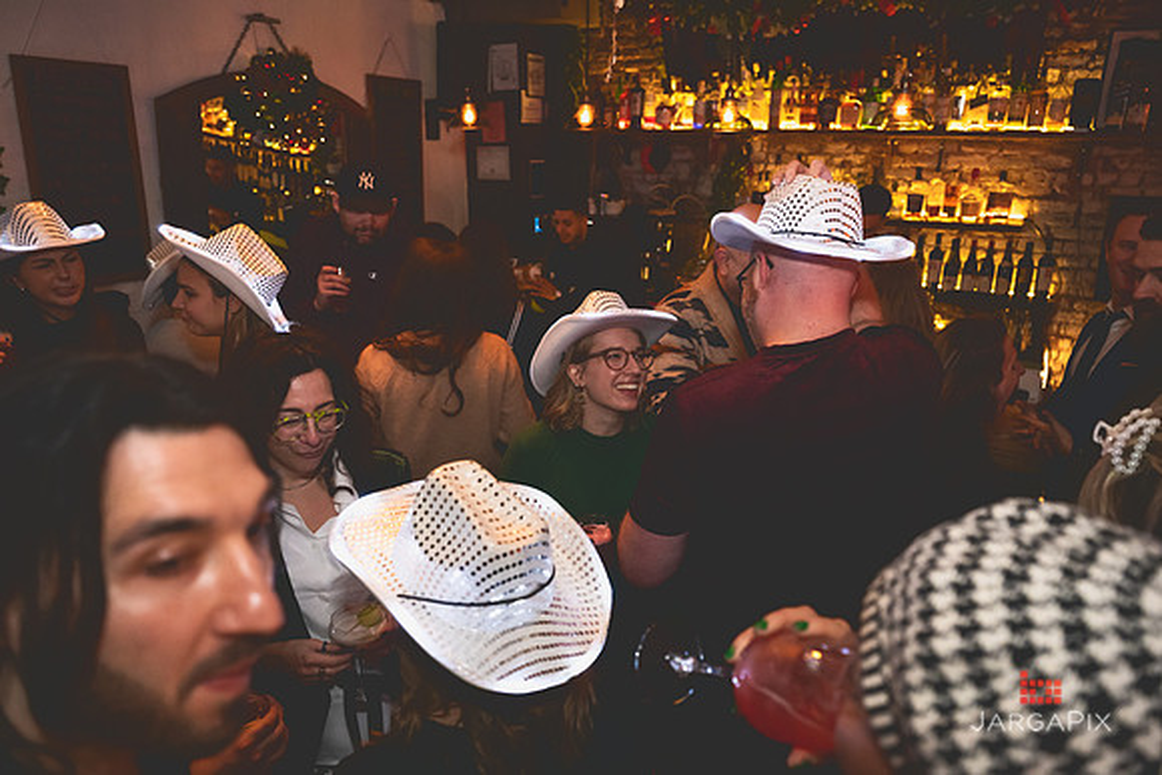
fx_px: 795
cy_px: 388
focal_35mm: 25
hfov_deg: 72.3
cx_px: 581
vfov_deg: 52.0
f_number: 3.2
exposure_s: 1/125
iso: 3200
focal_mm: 24
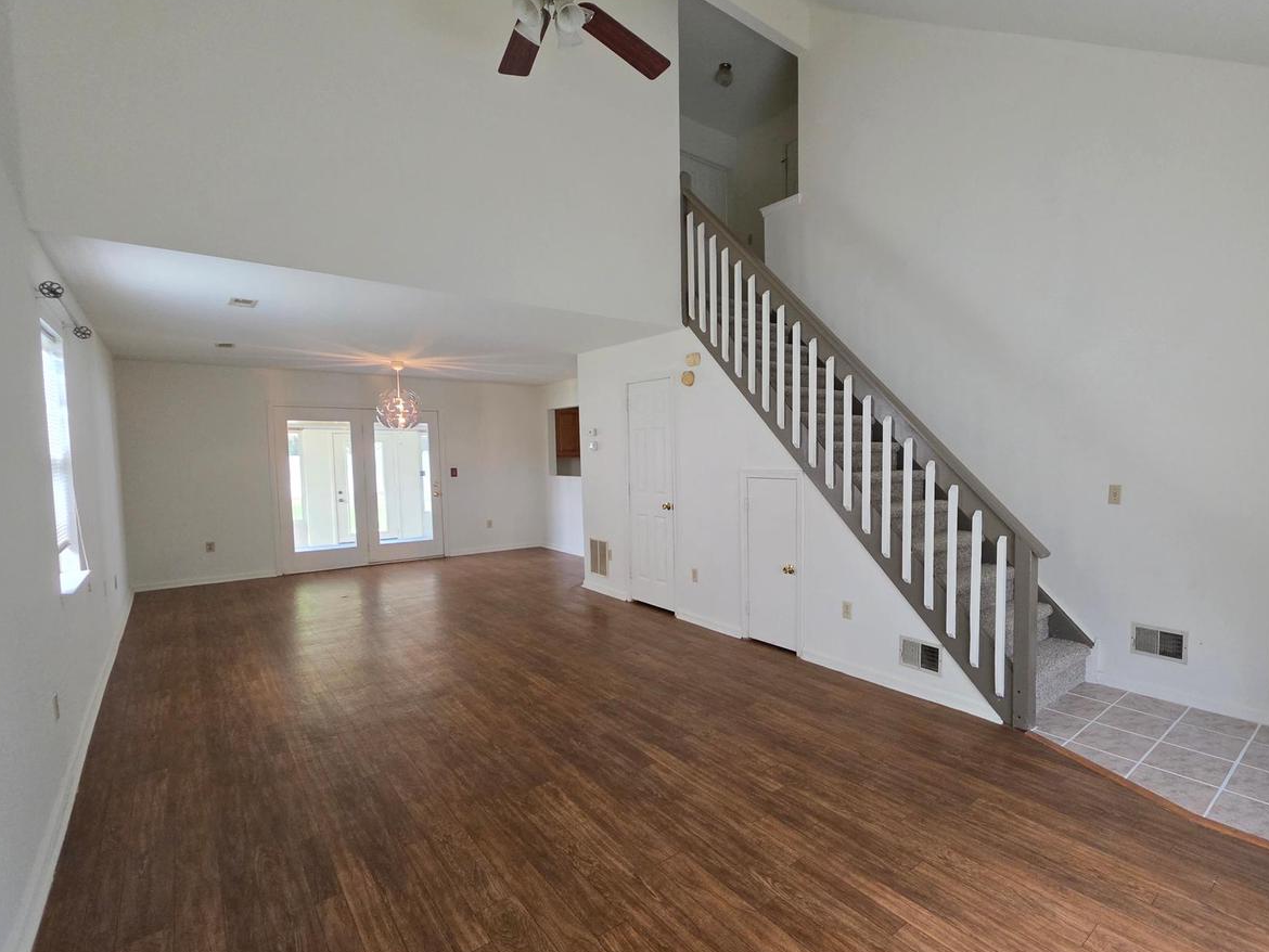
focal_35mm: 16
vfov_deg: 78.0
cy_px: 504
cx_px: 771
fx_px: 587
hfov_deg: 93.1
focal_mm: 2.2
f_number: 1.9
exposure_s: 1/240
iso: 640
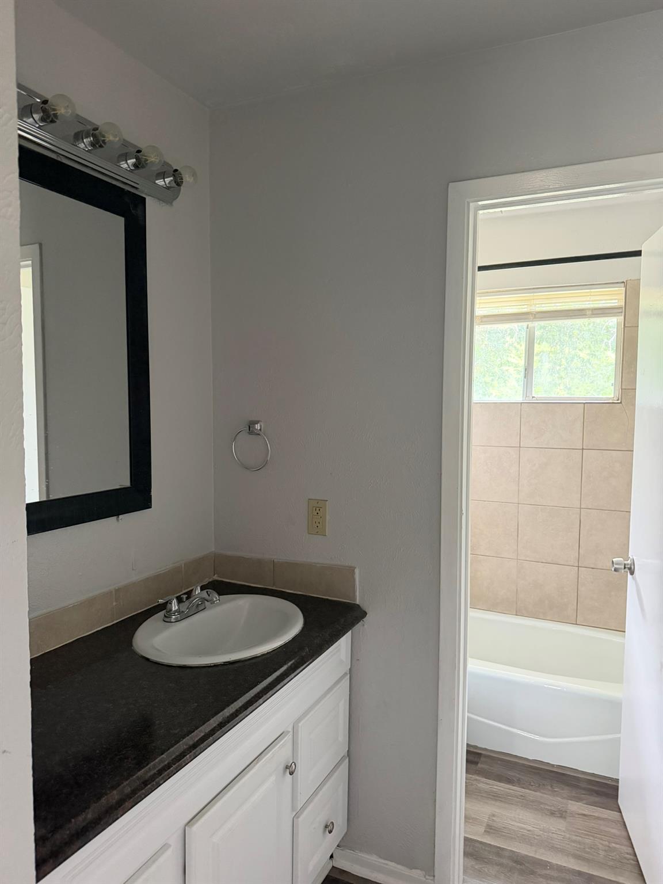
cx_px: 332
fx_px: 613
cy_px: 442
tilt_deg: -4.8
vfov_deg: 71.6
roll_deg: -1.0
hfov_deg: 56.8
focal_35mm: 24
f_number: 1.78
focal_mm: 6.76
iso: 800
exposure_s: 1/48
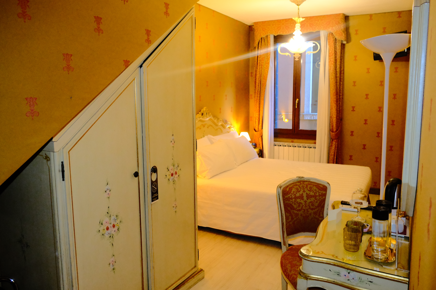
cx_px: 218
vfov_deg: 47.9
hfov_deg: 67.4
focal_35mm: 27
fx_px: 327
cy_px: 145
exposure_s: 1/170
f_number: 4.5
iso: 10000
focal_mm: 18
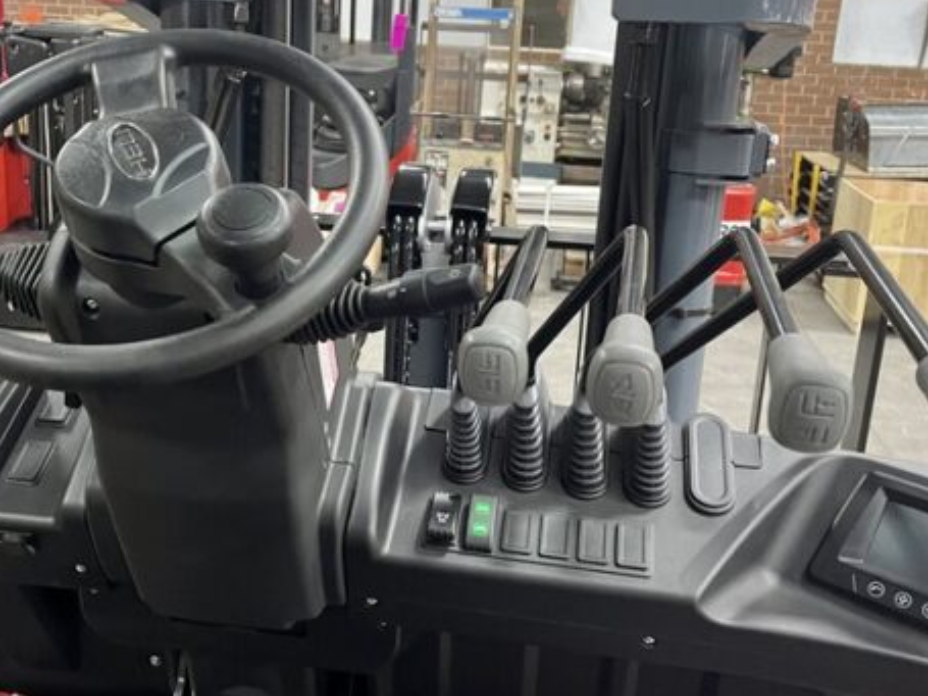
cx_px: 406
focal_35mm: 40
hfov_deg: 46.7
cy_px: 321
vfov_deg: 35.9
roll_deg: -2.6
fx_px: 1072
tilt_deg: -17.6
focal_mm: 4.2
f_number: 1.6
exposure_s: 1/33
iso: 320
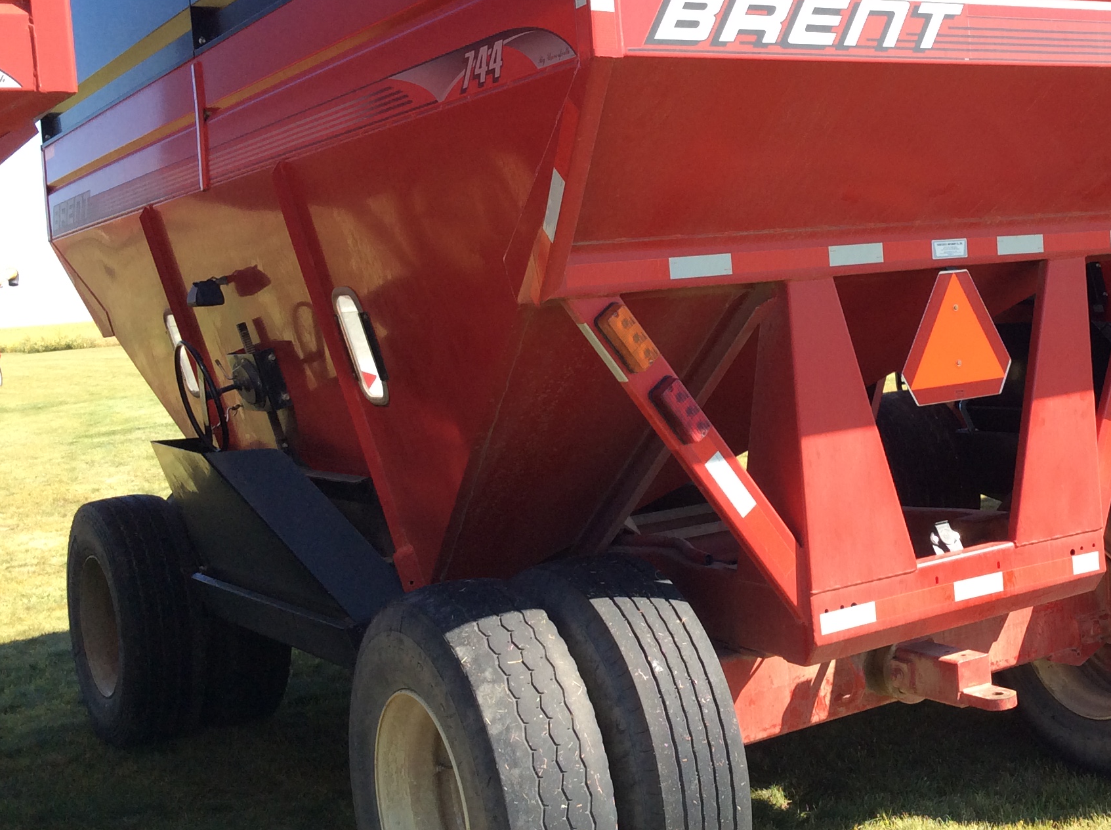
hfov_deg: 38.2
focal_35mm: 49
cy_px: 311
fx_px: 1570
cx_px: 806
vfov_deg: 29.5
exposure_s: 1/430
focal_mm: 3.3
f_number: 2.4
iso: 32
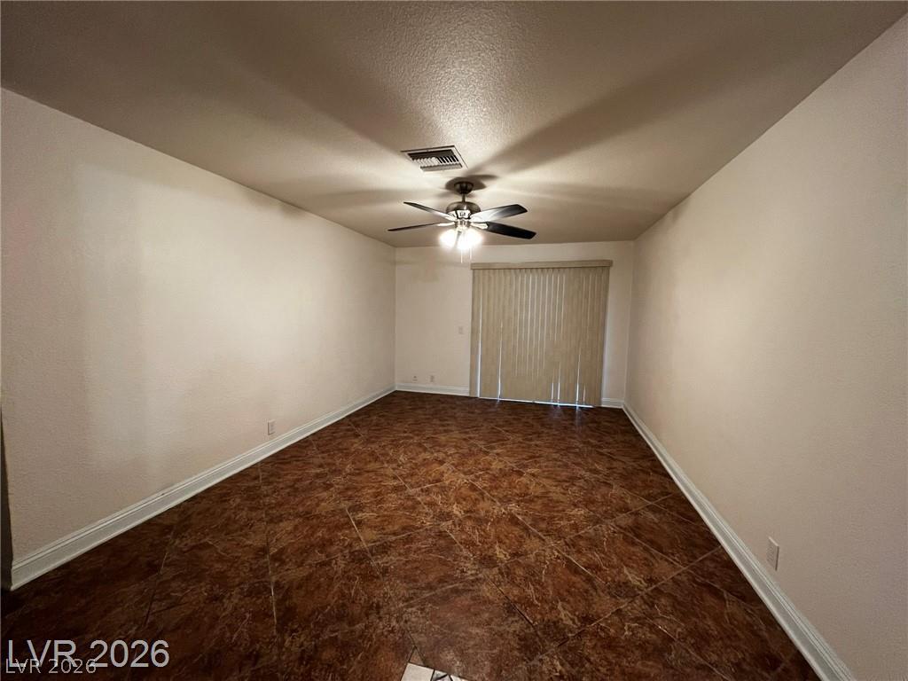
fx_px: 341
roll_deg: -1.1
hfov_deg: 106.2
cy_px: 340
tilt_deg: -4.2
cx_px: 454
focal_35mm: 13
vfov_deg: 89.9
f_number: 1.8
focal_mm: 1.57
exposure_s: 1/60
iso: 250
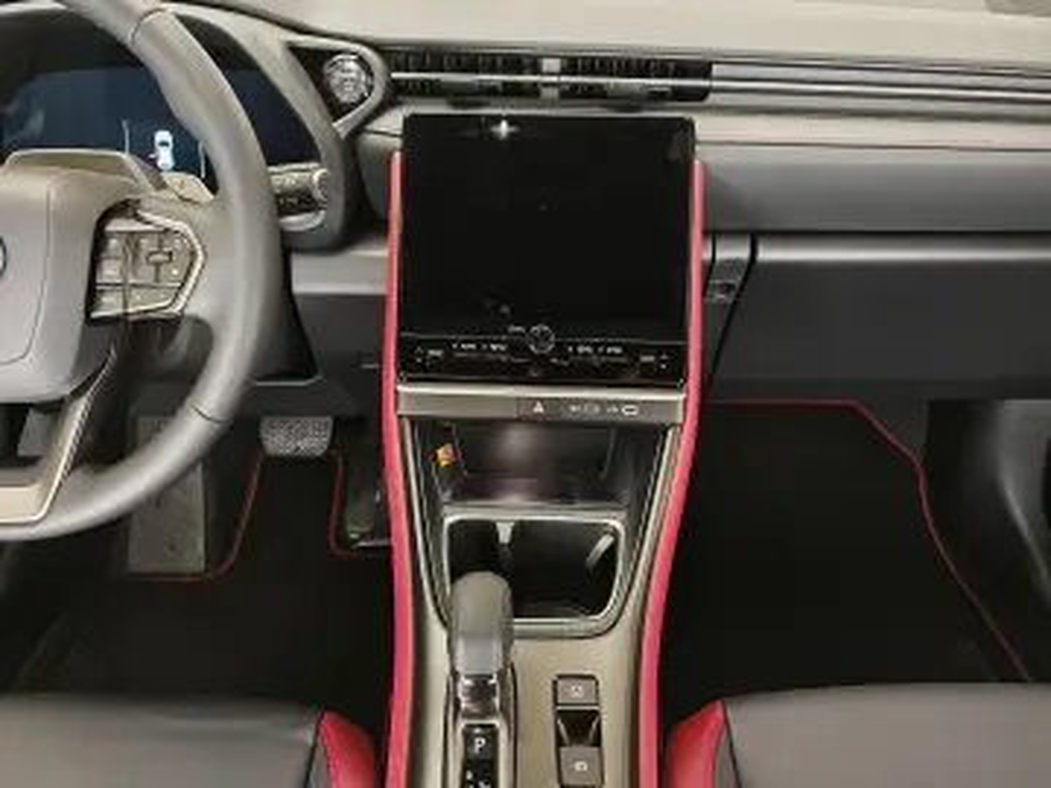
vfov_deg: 56.8
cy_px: 394
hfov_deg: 71.6
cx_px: 526
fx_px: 729
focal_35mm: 24
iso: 500
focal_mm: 6.83
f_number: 2
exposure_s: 1/50
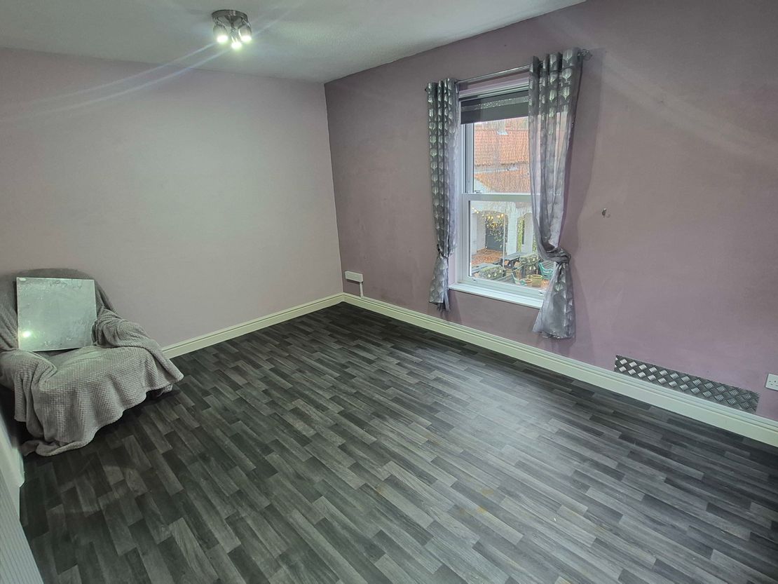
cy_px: 292
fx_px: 292
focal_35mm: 13
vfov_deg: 89.9
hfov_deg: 106.2
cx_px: 389
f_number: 2.2
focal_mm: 1.74
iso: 250
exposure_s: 1/50
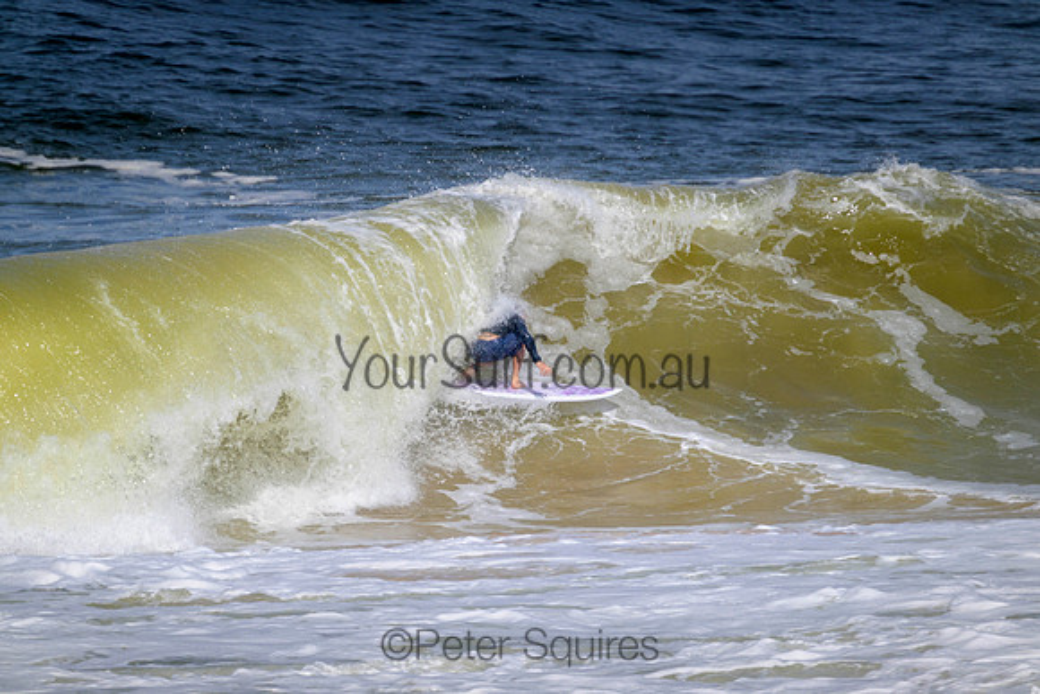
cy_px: 347
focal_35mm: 800
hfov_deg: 2.6
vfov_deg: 1.7
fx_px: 23115
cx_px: 520
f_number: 11
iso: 400
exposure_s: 1/2000
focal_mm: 800
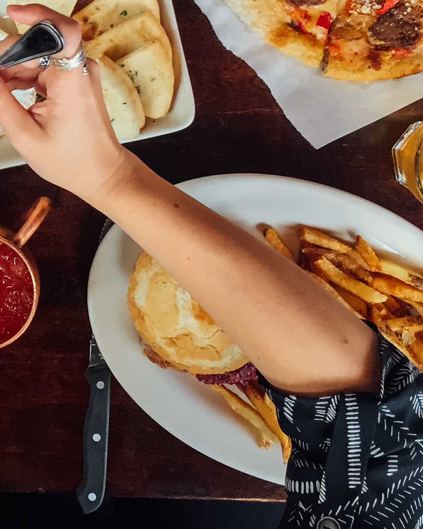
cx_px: -132
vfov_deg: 23.5
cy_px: 46
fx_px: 1236
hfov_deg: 18.1
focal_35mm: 79
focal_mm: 4.15
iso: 32
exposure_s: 1/40
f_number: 2.2
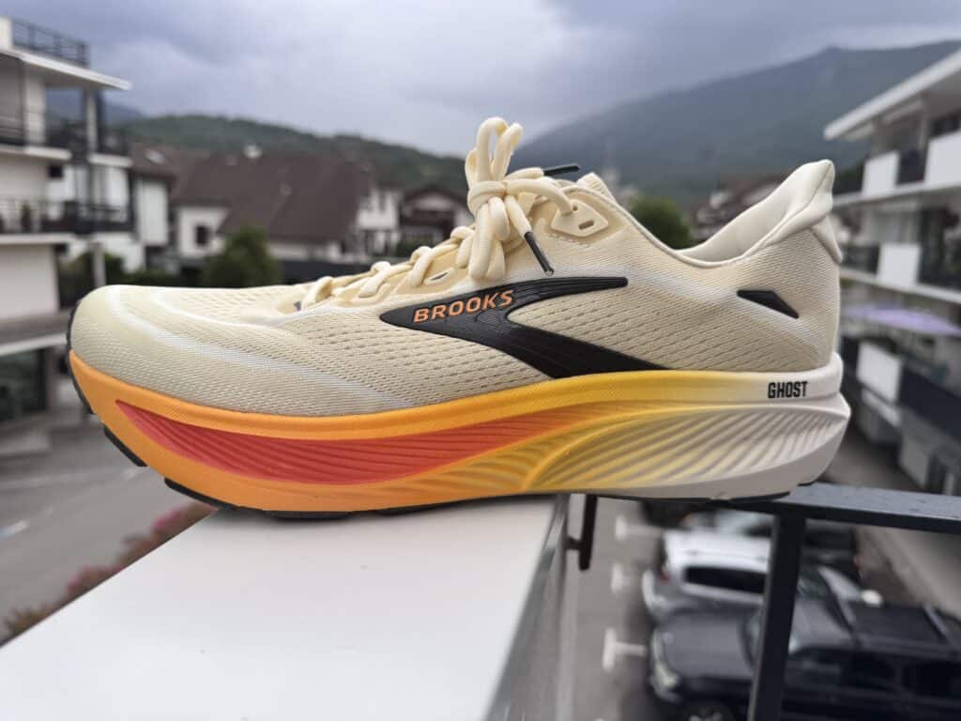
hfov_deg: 71.6
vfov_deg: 56.8
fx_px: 666
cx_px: 480
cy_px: 360
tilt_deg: -12.0
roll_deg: -2.1
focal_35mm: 24
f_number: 1.78
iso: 80
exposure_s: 1/853
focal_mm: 6.76
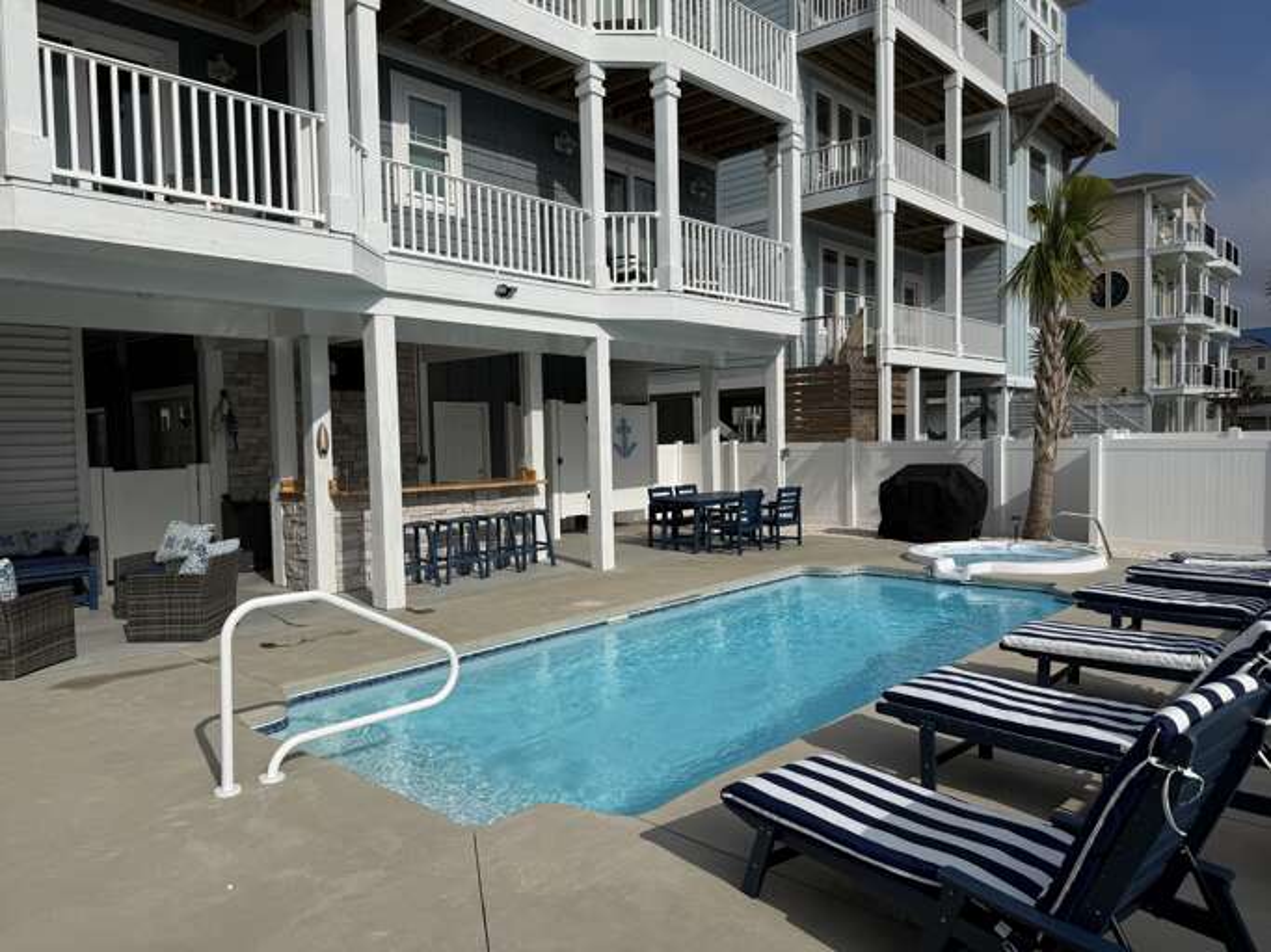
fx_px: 881
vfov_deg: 56.8
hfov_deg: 71.6
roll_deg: +1.4
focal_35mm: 24
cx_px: 636
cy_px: 476
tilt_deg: -2.1
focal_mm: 6.76
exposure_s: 1/14286
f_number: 1.78
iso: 80
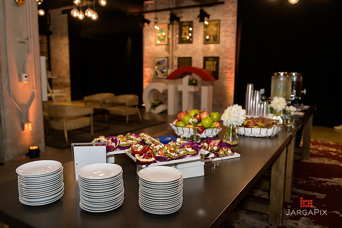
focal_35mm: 31
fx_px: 295
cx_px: 171
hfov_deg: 60.3
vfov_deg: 42.3
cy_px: 114
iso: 1250
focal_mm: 31
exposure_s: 1/125
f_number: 3.2
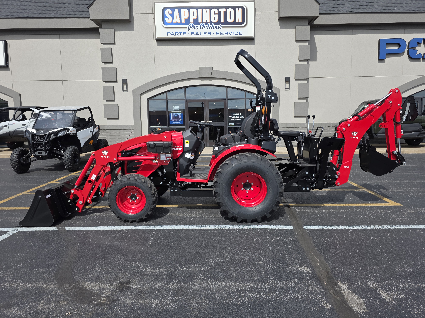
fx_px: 282
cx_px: 212
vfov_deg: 58.9
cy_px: 159
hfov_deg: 73.9
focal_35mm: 23
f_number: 1.7
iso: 80
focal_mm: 6.3
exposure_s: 1/4766
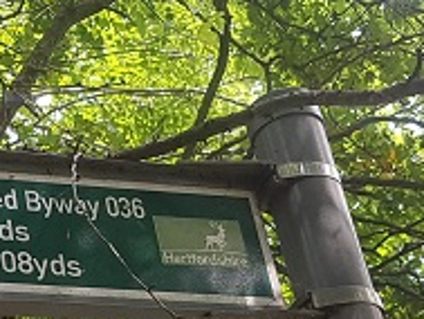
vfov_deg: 26.1
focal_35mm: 55
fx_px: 674
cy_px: 256
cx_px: -7
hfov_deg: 32.0
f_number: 1.7
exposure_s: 1/181
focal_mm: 4.2
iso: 50
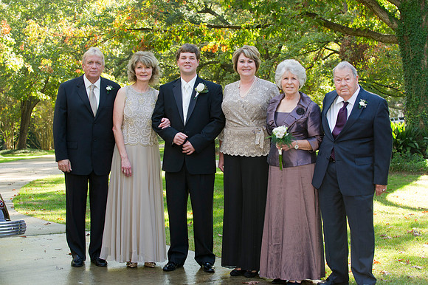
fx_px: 832
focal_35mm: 70
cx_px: 214
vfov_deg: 19.4
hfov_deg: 28.9
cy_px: 142
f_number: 5.6
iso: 500
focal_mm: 70
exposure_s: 1/125
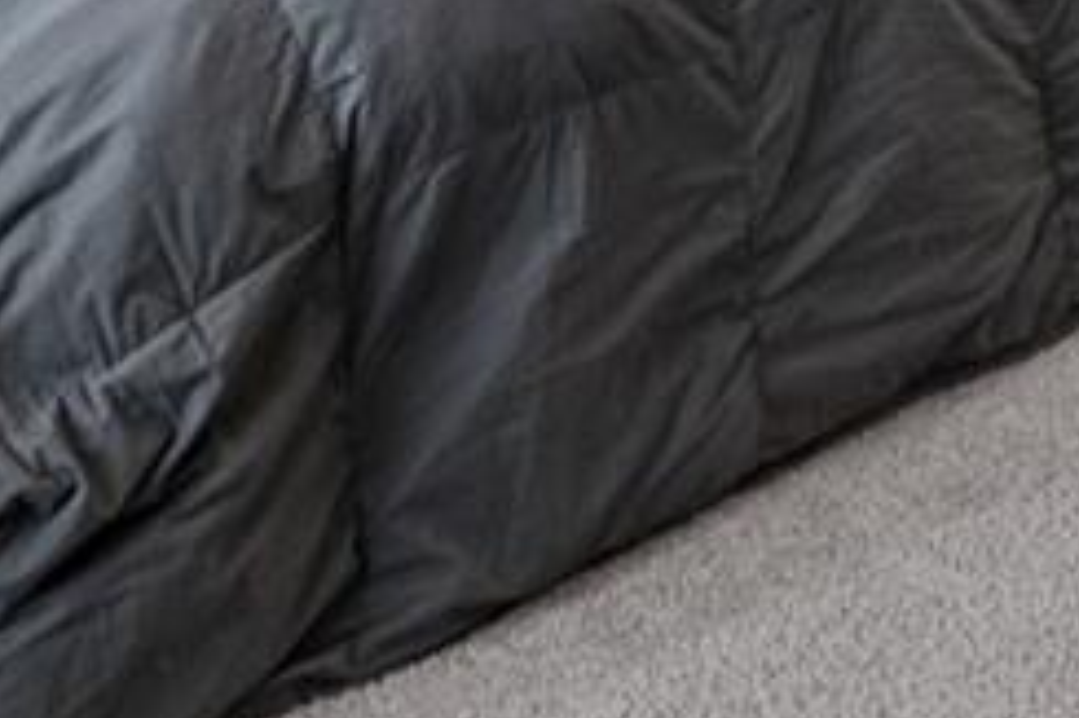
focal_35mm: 98
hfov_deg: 20.4
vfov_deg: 12.2
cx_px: 969
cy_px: -780
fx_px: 2935
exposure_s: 1/6
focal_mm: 10
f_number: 7.1
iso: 100
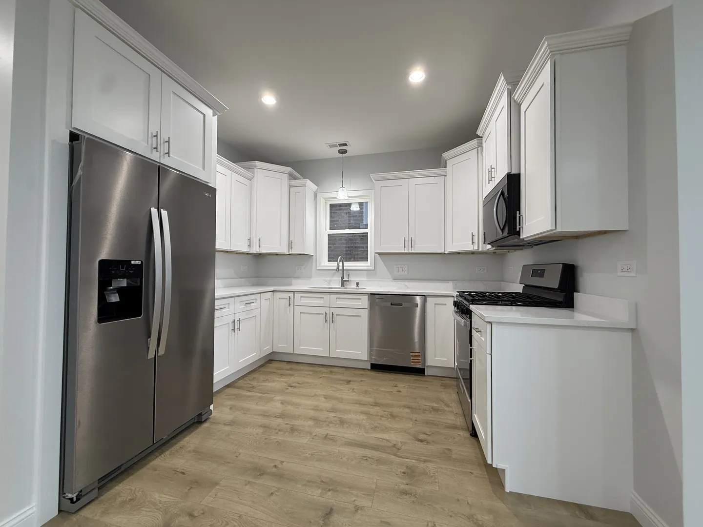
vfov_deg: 85.7
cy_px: 264
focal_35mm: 14
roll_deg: -0.6
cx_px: 352
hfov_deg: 102.1
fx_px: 284
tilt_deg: +0.9
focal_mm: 2.22
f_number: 2.2
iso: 160
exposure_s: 1/120
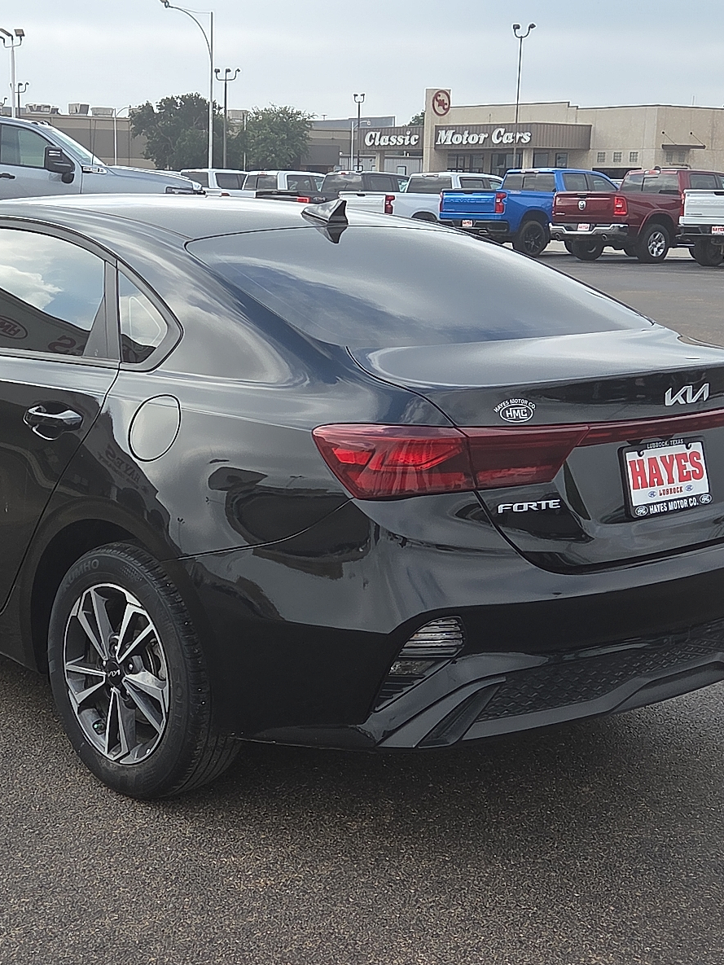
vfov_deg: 35.5
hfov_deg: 26.8
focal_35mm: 54
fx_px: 1506
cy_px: 482
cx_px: 222
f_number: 1.8
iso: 76
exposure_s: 1/2000
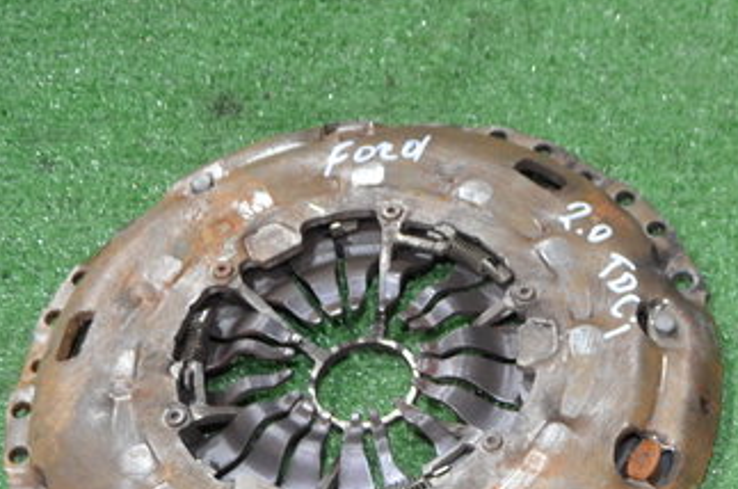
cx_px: 896
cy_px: 610
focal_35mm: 95
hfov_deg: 20.1
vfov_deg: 13.9
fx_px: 1944
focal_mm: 20
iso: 640
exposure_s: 1/60
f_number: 3.8
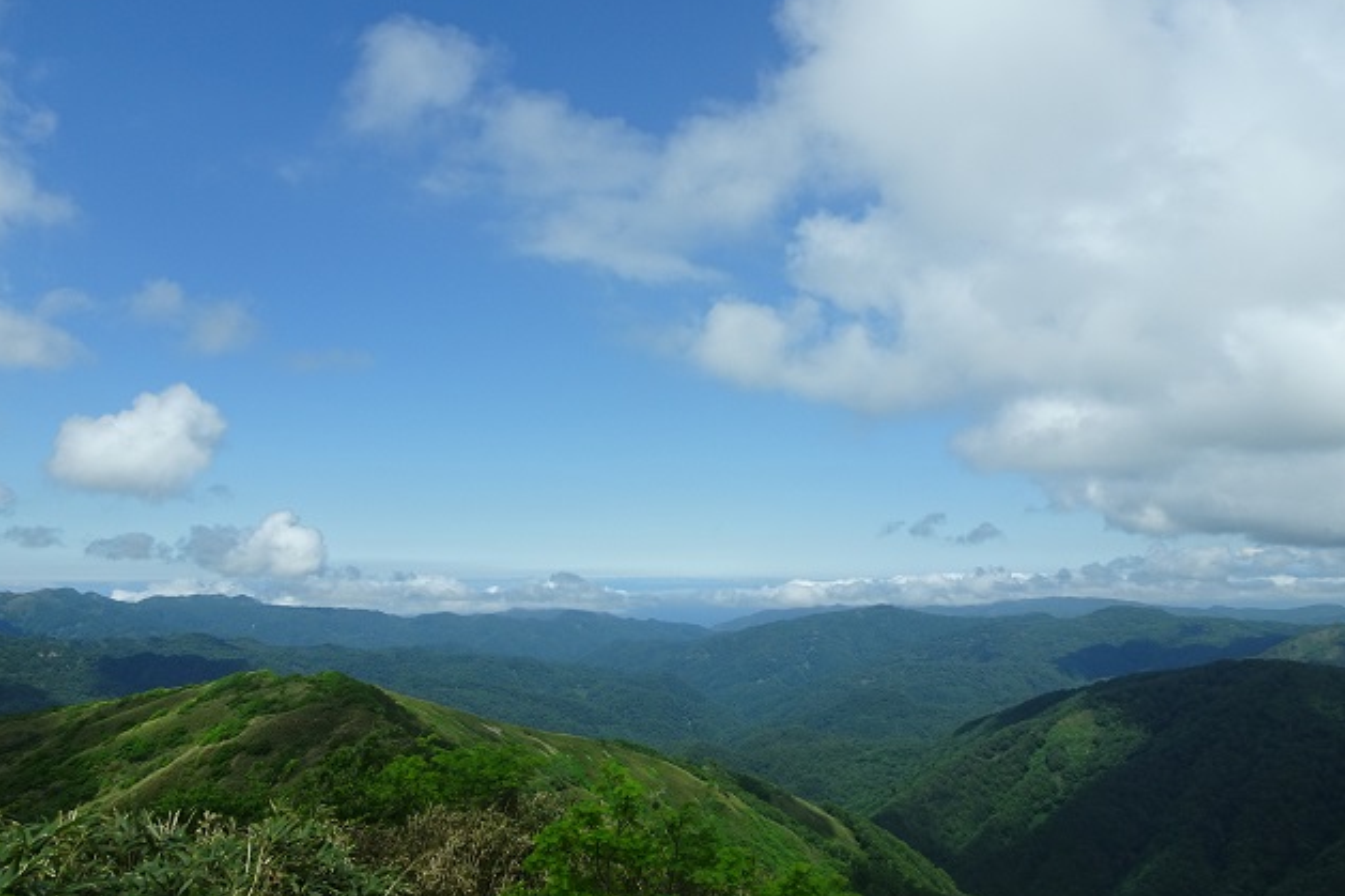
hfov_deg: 63.6
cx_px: 641
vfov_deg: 44.9
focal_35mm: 29
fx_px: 1083
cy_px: 449
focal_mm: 4.1
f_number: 3.5
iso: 80
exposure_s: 1/1250
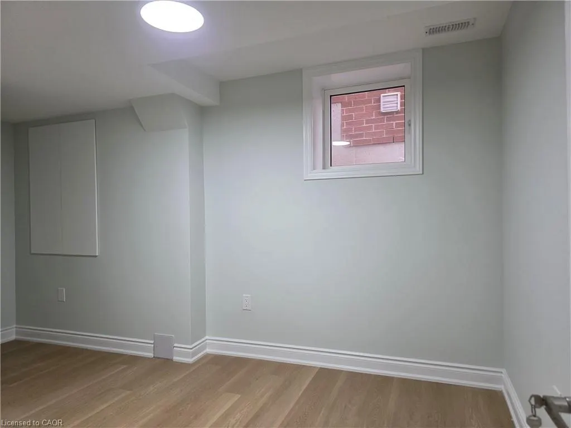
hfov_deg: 73.9
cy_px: 214
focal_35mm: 23
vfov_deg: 58.9
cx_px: 286
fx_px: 379
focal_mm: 6.3
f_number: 1.7
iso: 250
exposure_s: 1/120
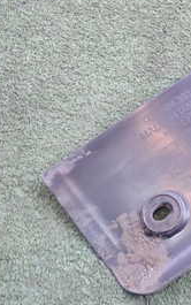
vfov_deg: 28.3
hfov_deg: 15.7
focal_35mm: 72
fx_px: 599
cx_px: 333
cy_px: 85
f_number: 2.3
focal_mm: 5.4
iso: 200
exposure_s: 1/60
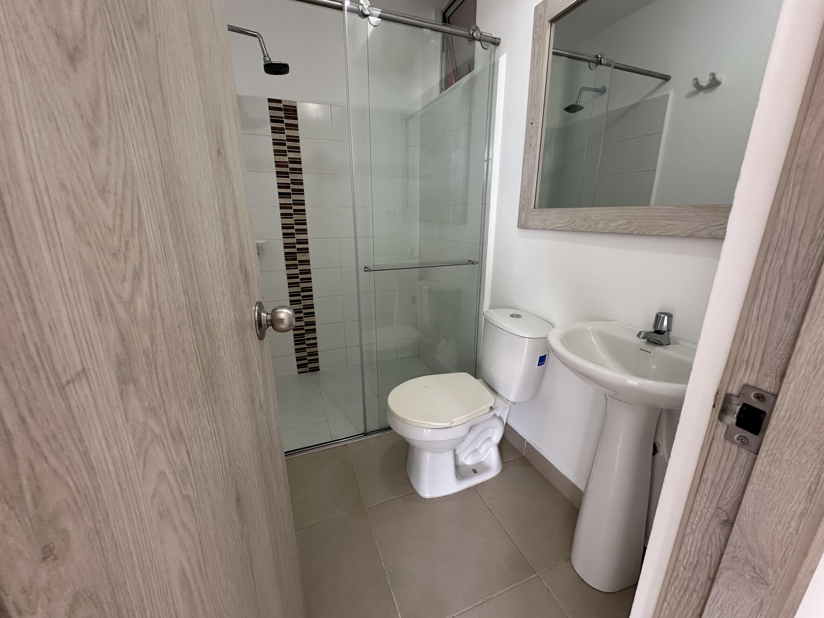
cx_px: 412
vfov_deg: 85.7
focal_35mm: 14
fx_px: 333
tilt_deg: -16.0
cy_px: 309
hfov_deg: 102.1
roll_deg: -0.5
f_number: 2.2
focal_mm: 2.22
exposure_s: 1/99
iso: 160
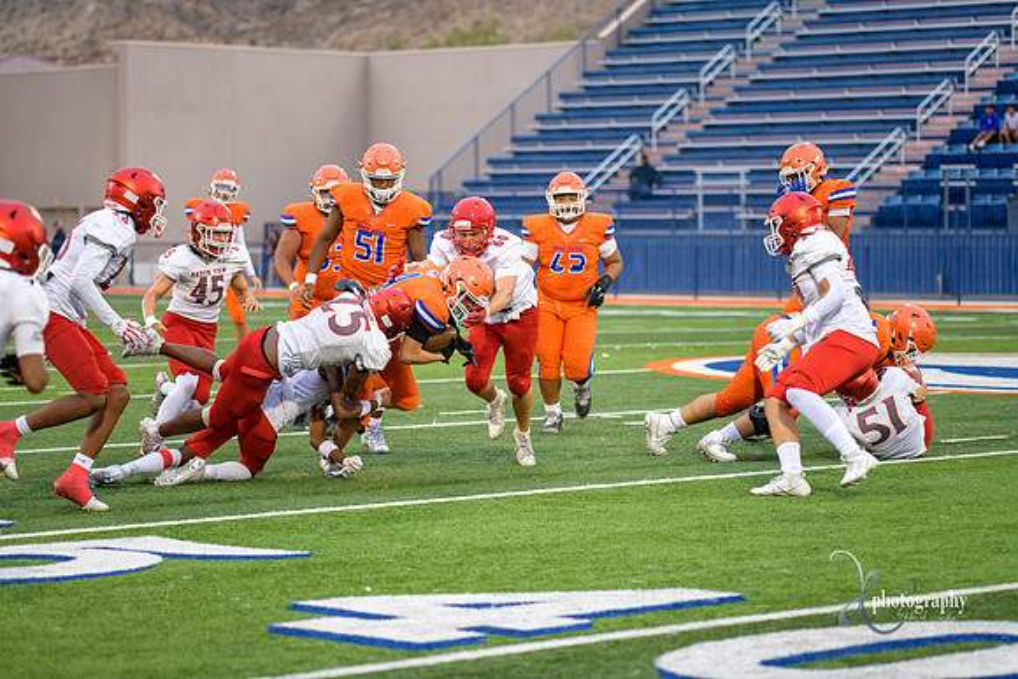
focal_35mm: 120
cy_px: 340
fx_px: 3394
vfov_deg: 11.4
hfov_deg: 17.1
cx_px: 509
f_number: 2.8
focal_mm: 120
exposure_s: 1/500
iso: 720
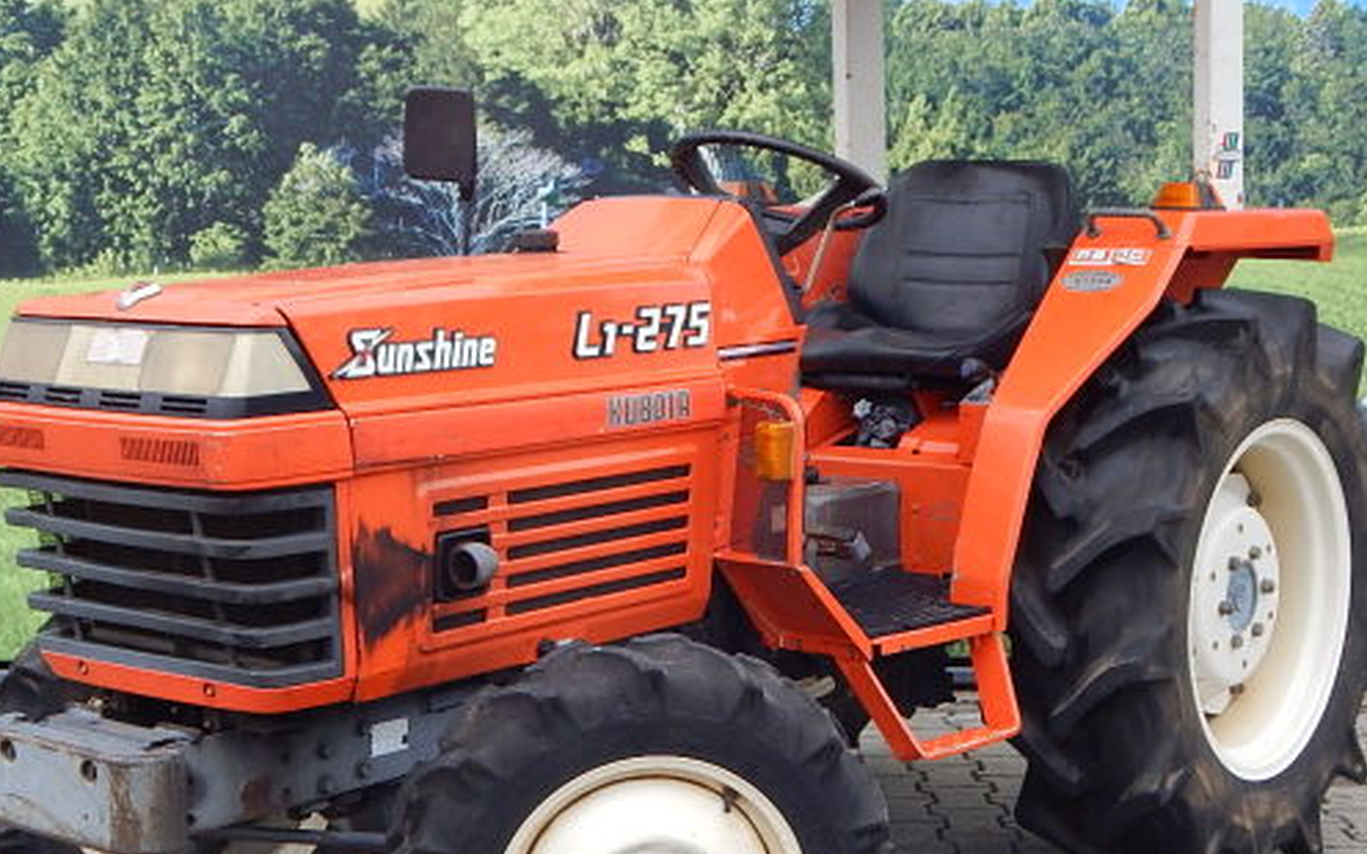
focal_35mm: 65
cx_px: 670
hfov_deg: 31.5
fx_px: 2422
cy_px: 421
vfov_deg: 20.0
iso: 160
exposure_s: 1/250
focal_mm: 6.8
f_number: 3.4
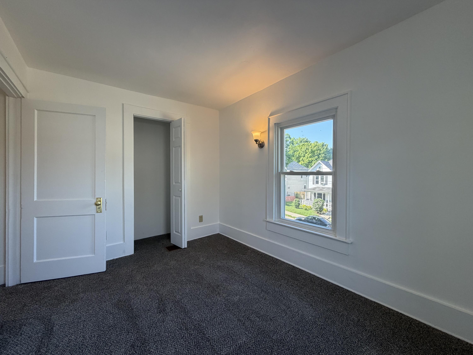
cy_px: 178
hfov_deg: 102.1
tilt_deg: -0.6
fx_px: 191
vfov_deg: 85.7
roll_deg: -0.4
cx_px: 236
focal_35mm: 14
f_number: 2.2
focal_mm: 2.22
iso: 125
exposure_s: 1/120
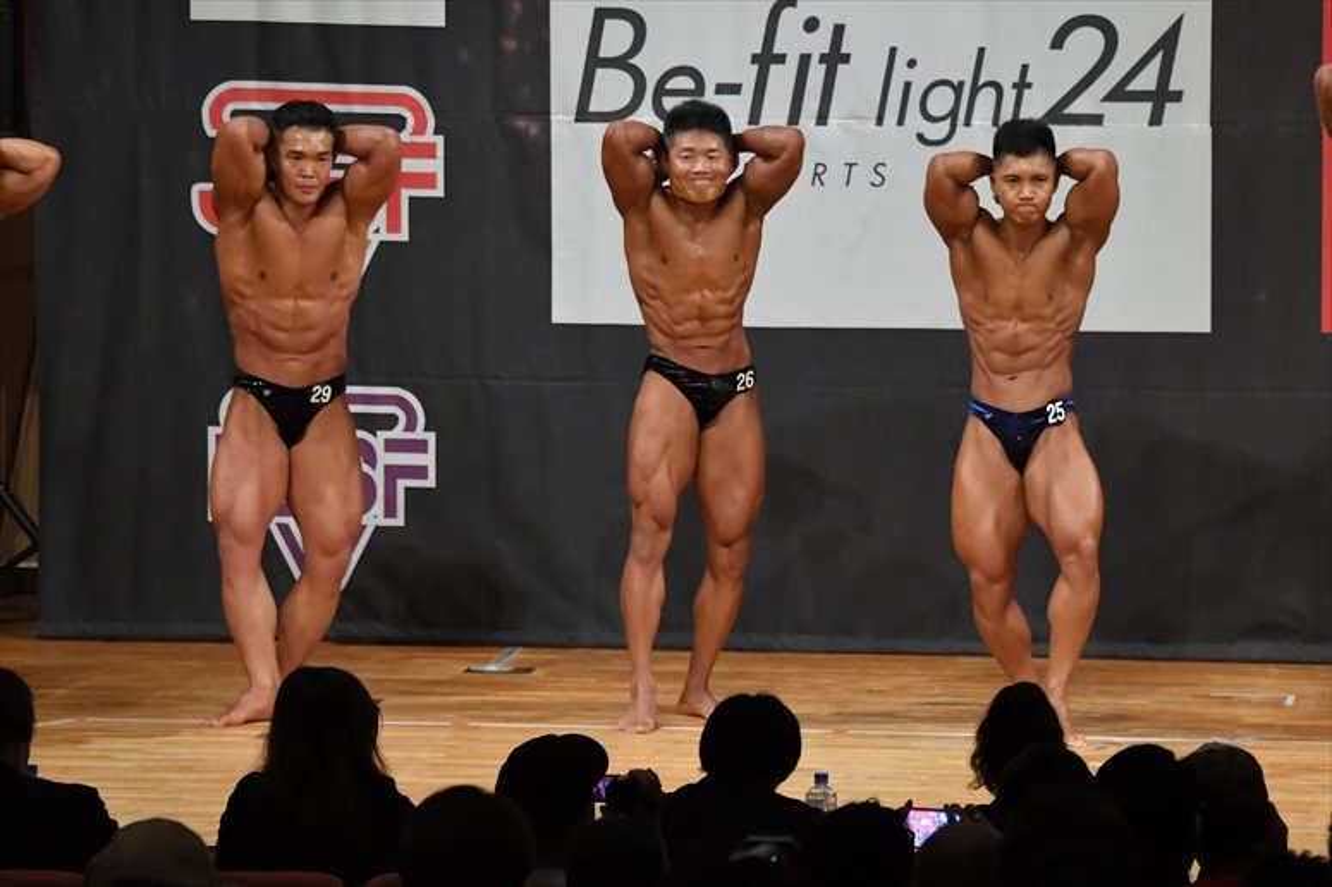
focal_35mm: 240
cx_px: 666
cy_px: 444
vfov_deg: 5.7
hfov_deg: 8.6
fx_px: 8876
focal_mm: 160
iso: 7200
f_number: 5.6
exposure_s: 1/400
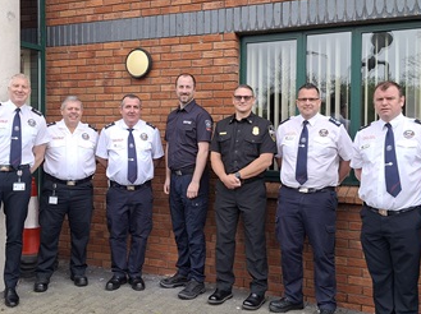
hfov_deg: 44.8
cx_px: 201
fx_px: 510
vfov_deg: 34.3
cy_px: 142
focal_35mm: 42
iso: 50
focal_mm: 5.54
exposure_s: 1/142
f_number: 1.8
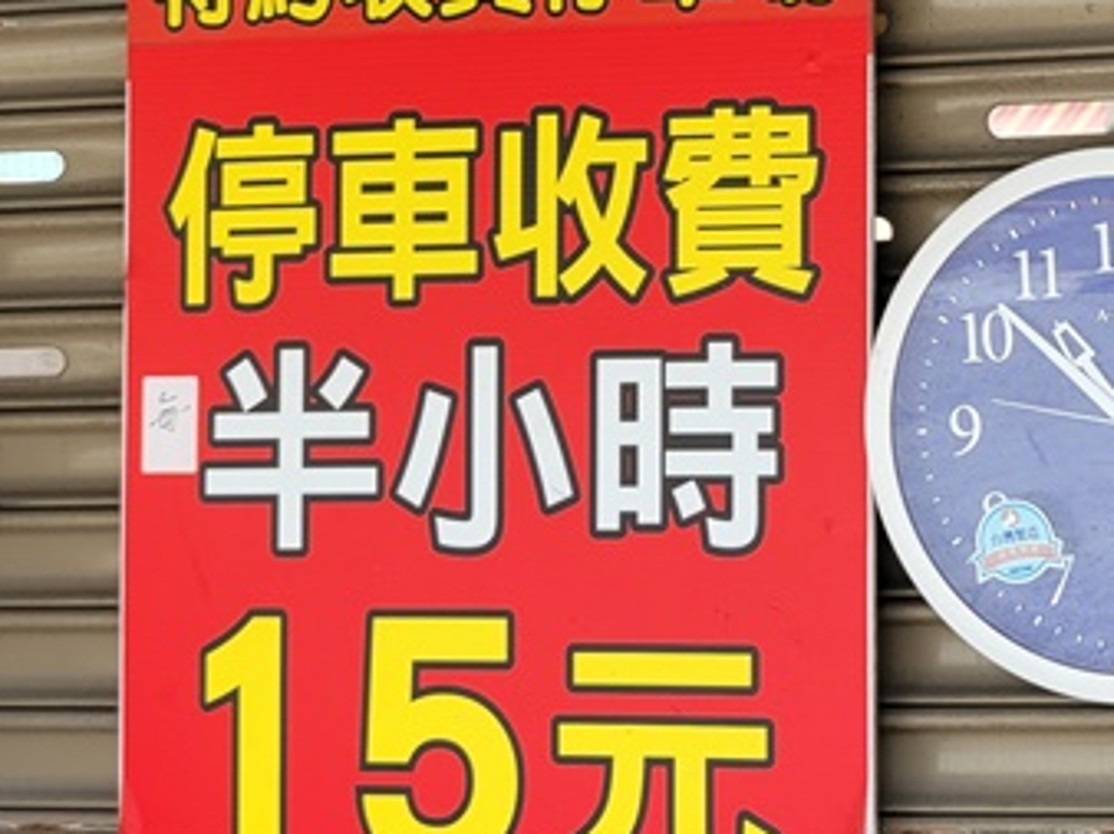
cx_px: 1598
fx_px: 2476
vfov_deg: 18.9
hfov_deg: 21.8
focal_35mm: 77
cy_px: 162
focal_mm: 5.4
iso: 40
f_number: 1.8
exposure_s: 1/197
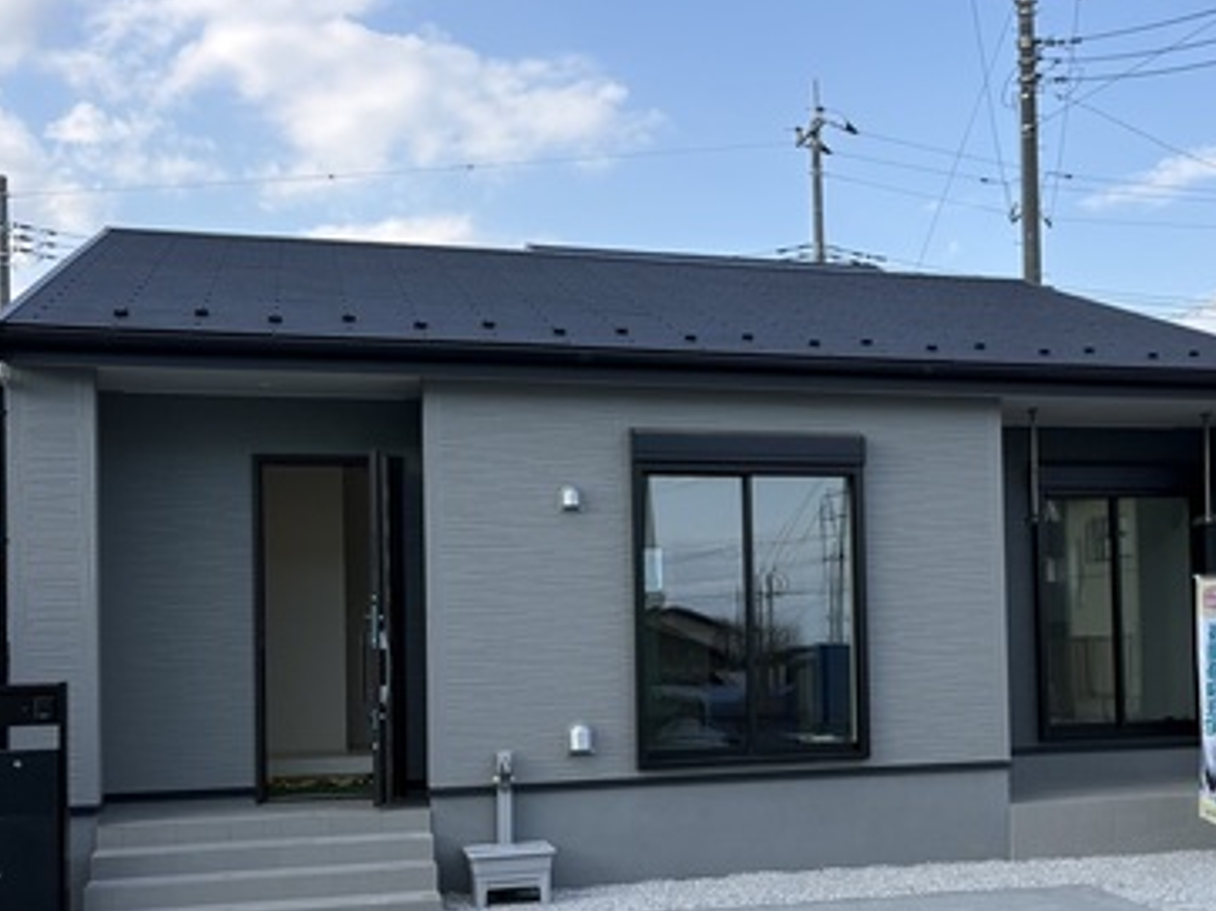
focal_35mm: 46
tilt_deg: +1.8
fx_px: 1615
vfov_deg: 31.3
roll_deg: +1.6
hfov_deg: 40.5
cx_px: 850
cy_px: 592
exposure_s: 1/1364
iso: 50
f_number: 1.6
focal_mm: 5.96
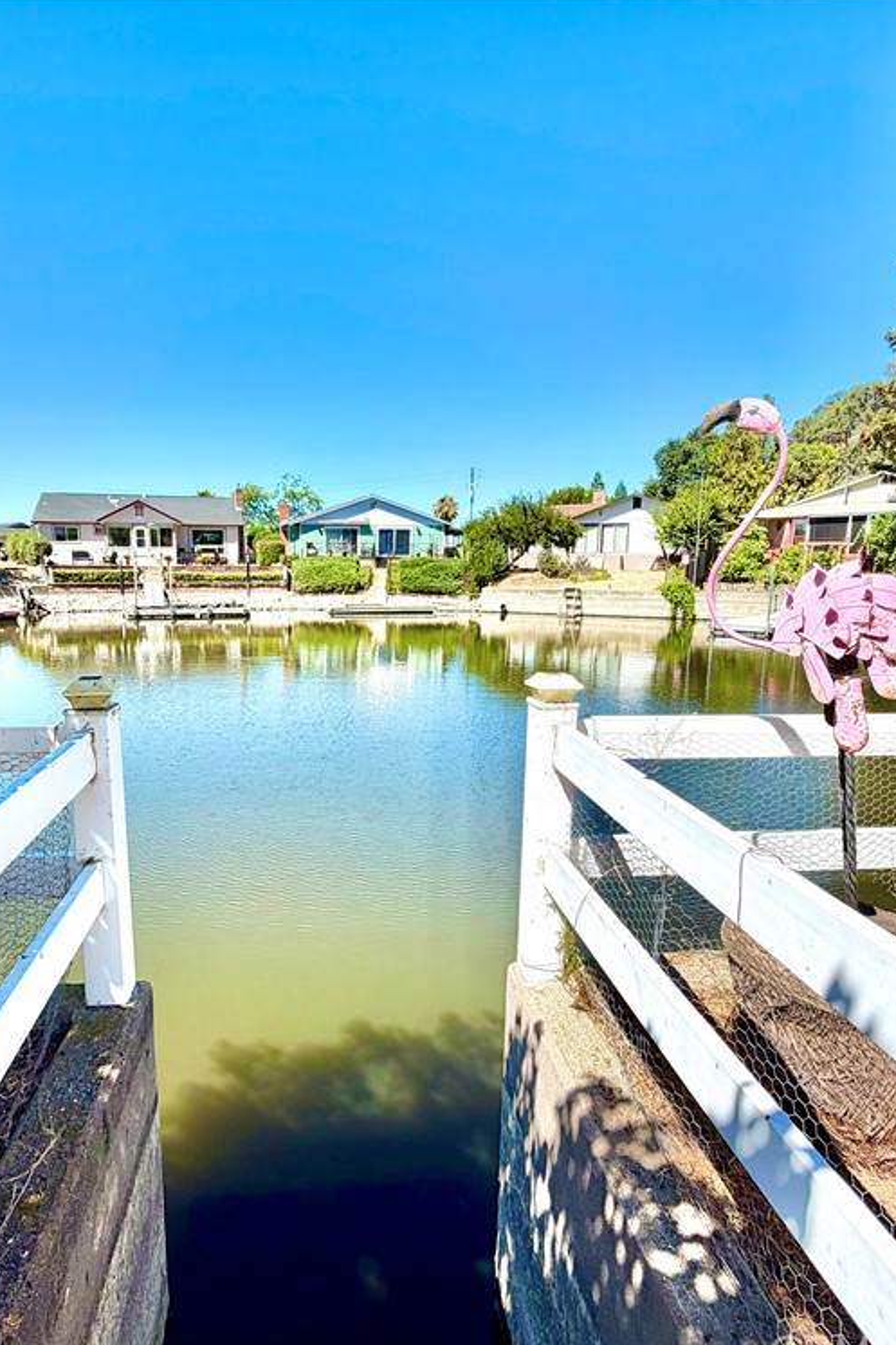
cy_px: 685
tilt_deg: -8.9
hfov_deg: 61.6
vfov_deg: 84.0
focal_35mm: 20
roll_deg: +0.2
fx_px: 747
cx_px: 384
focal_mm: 2.22
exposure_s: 1/853
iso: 20
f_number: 2.2
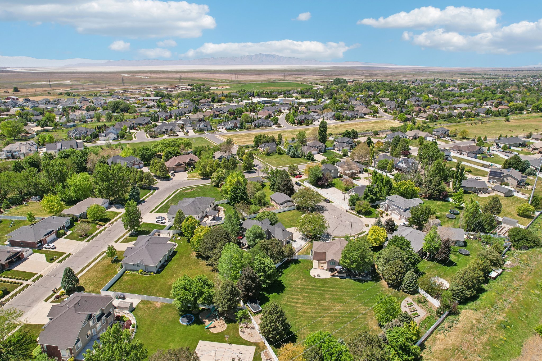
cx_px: 271
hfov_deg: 78.6
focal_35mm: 22
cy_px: 180
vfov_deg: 57.2
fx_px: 331
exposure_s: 1/90
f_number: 2.8
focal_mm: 8.4
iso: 120
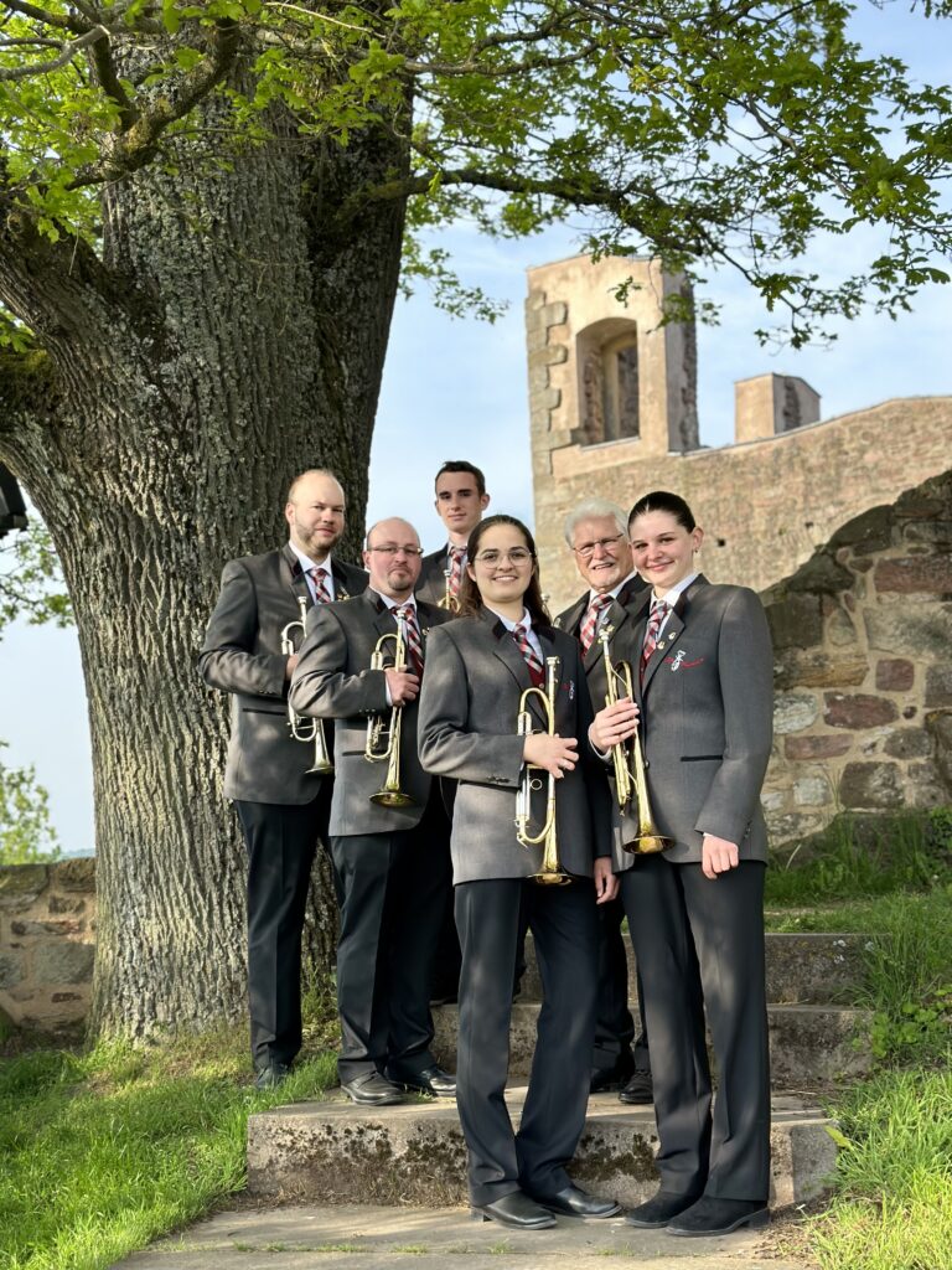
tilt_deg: +9.7
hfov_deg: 30.3
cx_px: 476
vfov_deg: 39.7
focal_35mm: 48
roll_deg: +0.6
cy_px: 635
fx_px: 1760
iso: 80
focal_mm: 6.86
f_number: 1.78
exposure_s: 1/1395
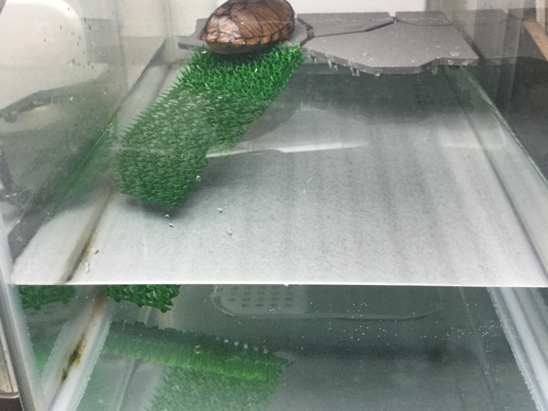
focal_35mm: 42
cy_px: 150
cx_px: 272
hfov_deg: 44.8
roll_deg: +1.7
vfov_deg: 34.1
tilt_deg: -25.2
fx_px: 665
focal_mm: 3.3
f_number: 2.4
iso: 125
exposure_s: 1/33
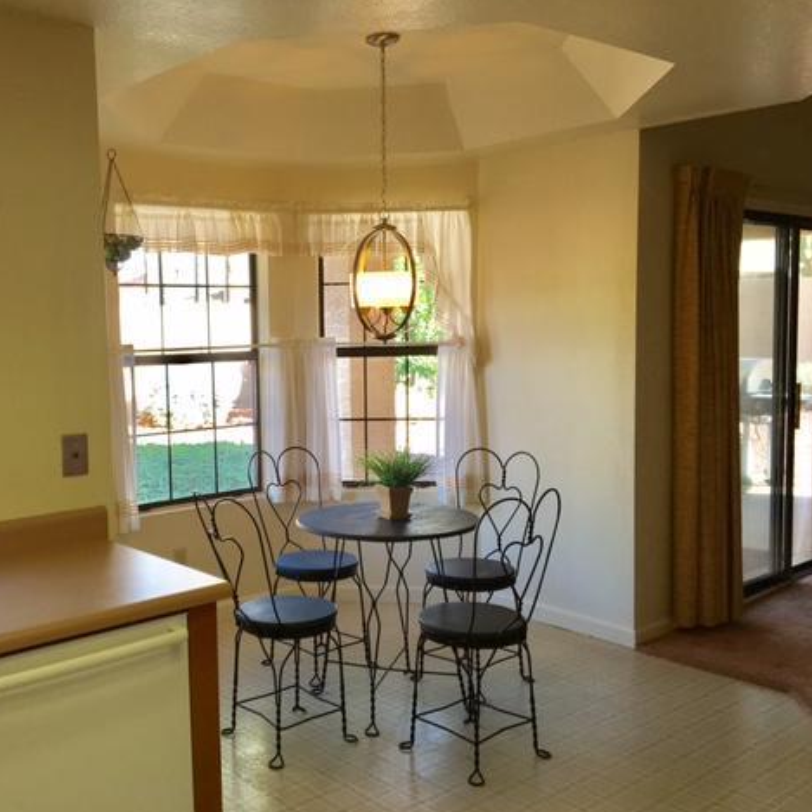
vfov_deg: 47.2
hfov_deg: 46.5
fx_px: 929
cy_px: 409
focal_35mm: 35
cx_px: 272
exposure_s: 1/120
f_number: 2.2
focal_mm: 4.15
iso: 40
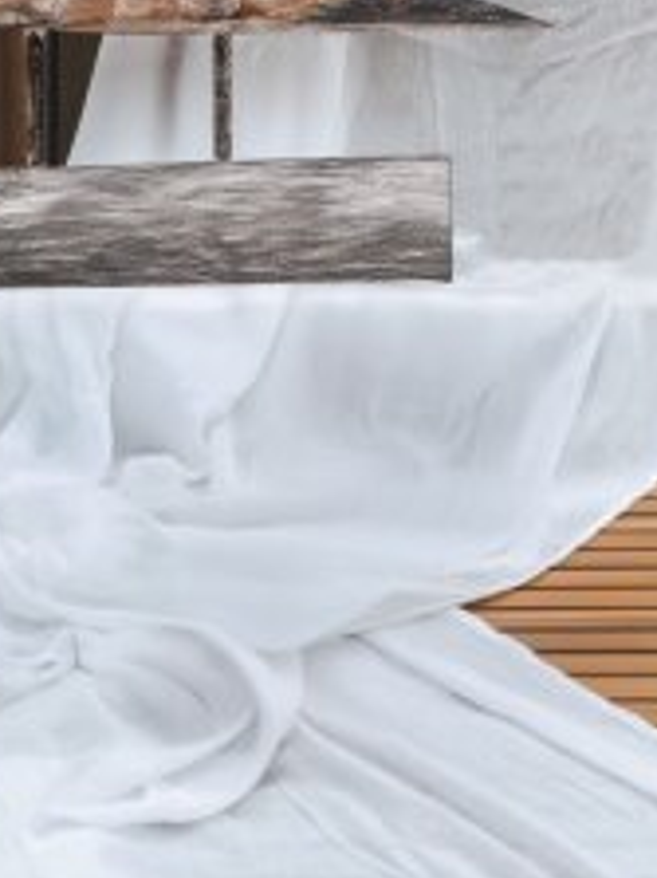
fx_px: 1773
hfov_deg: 21.0
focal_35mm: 70
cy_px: -169
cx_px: 287
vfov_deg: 25.1
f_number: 5
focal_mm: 18
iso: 400
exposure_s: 1/320
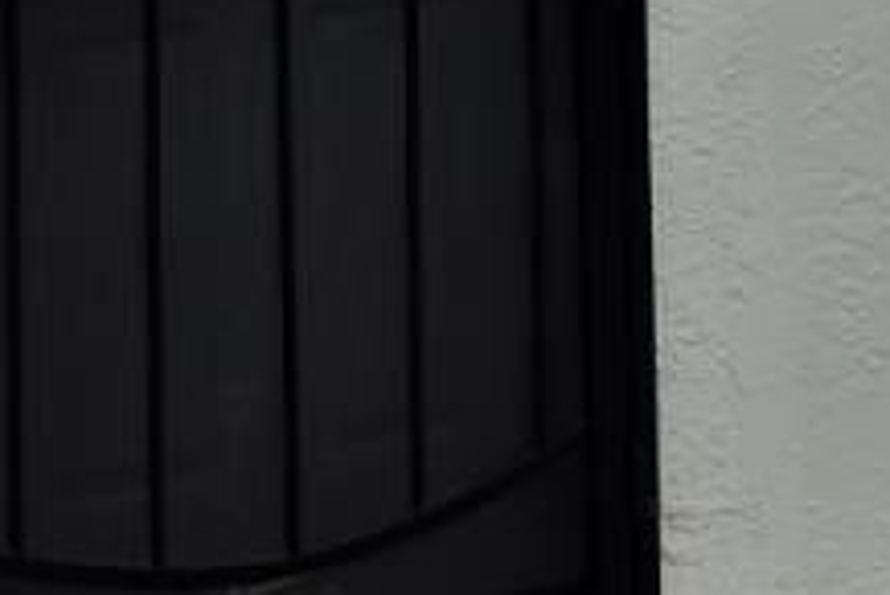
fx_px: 4082
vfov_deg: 7.9
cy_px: -671
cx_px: 701
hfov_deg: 12.4
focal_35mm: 165
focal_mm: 6.25
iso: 64
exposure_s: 1/7944
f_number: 1.7
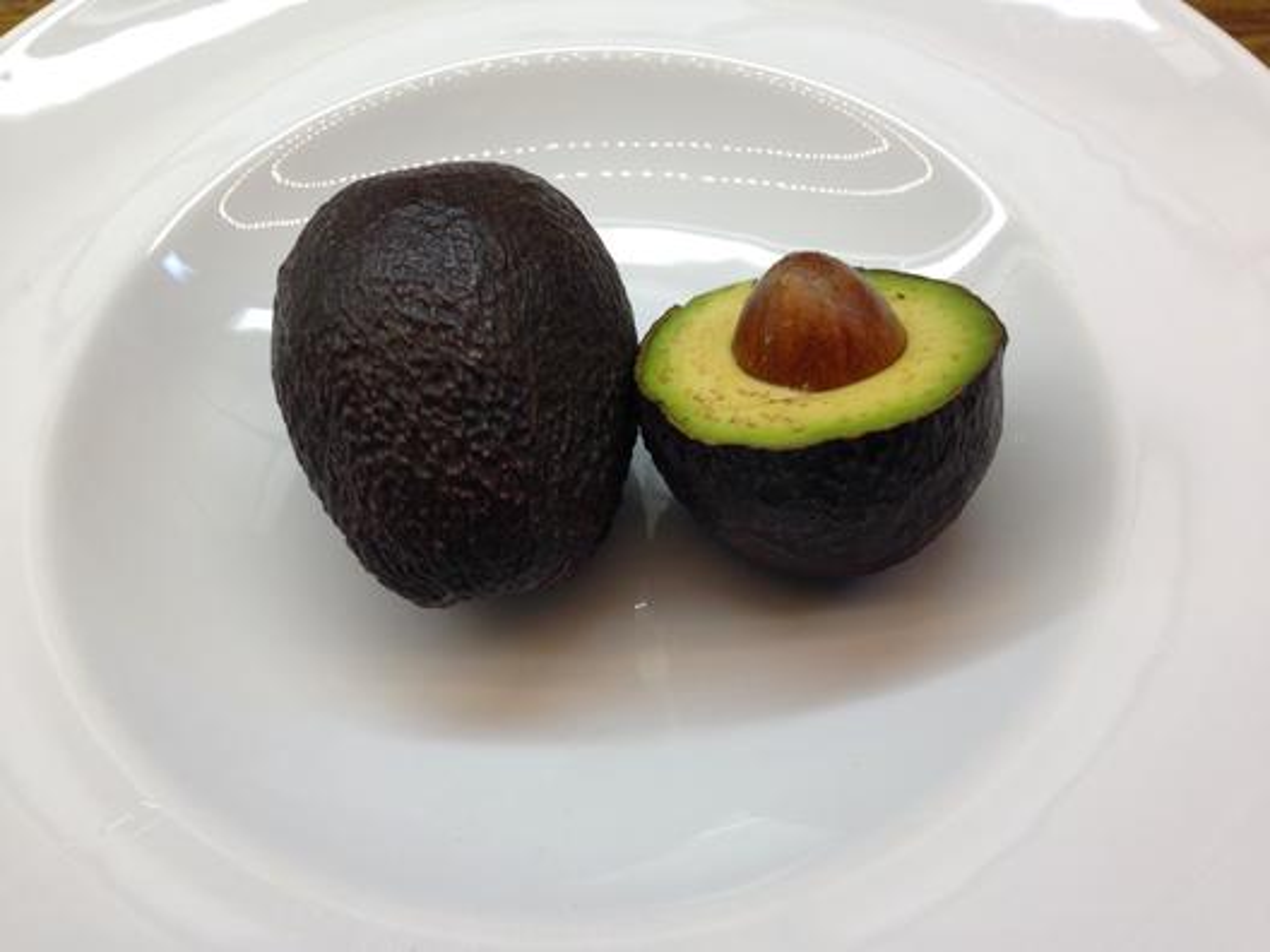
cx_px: 635
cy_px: 476
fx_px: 1211
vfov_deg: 42.9
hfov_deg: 55.4
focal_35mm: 33
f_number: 2.4
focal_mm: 4.12
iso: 50
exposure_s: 1/33
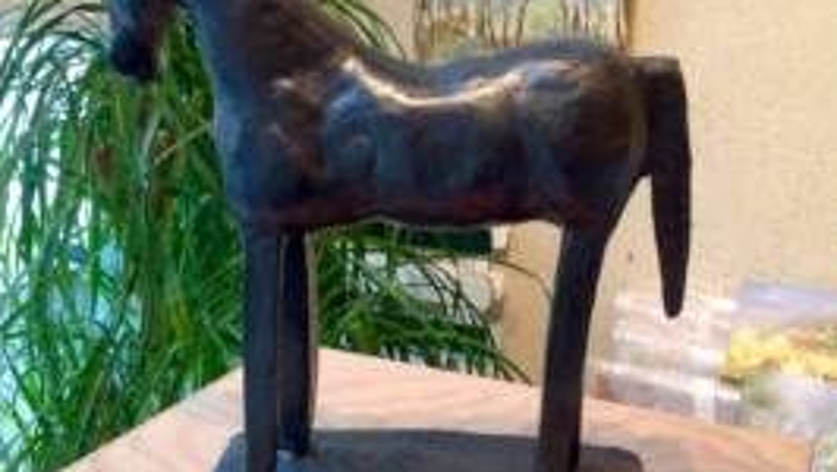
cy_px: 206
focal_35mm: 50
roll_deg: -2.6
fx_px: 1110
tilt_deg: -12.1
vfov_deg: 24.0
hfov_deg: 41.3
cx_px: 425
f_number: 2.4
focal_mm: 4.28
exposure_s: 1/15
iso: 80
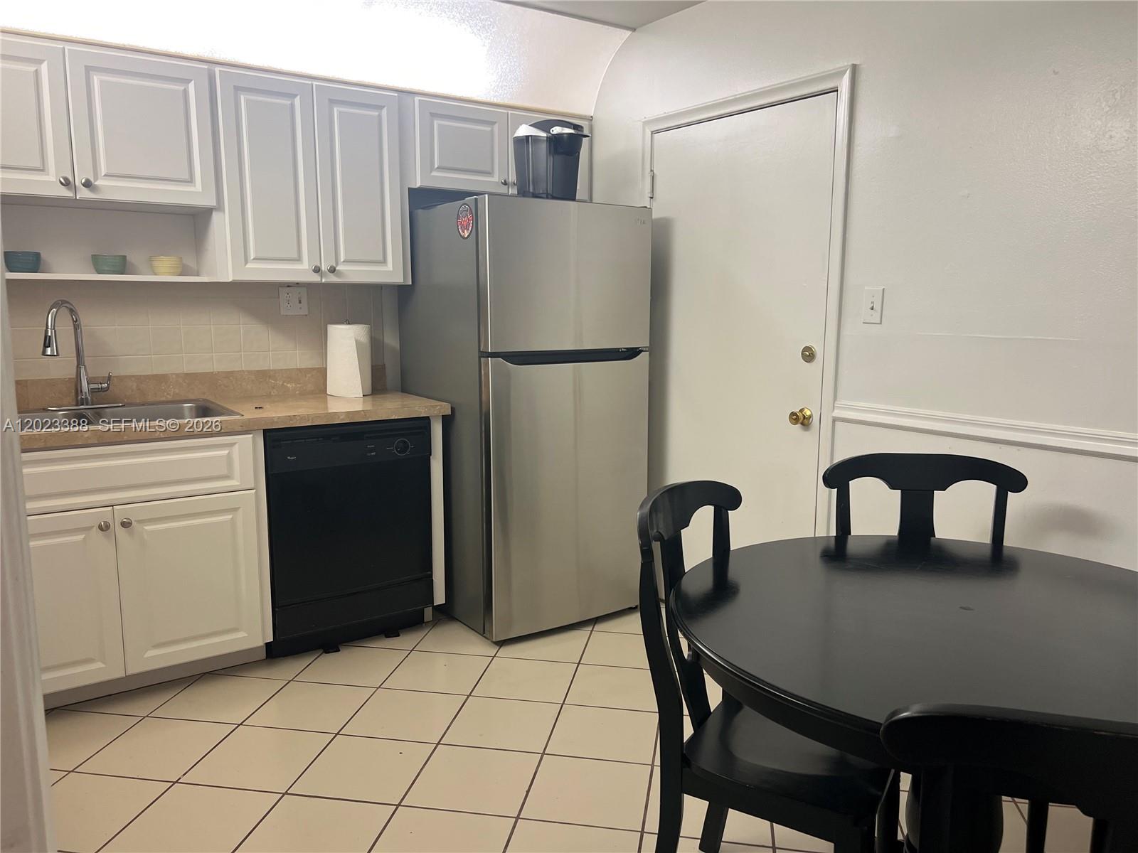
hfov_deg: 67.3
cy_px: 426
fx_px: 855
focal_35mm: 26
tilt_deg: -7.7
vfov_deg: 53.1
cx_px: 569
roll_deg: +0.2
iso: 125
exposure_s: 1/60
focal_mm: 5.7
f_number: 1.5
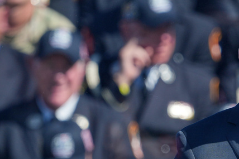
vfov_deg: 0.7
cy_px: 156
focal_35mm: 1898
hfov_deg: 1.1
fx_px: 12595
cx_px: 272
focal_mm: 529
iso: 200
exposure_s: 1/800
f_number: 6.3
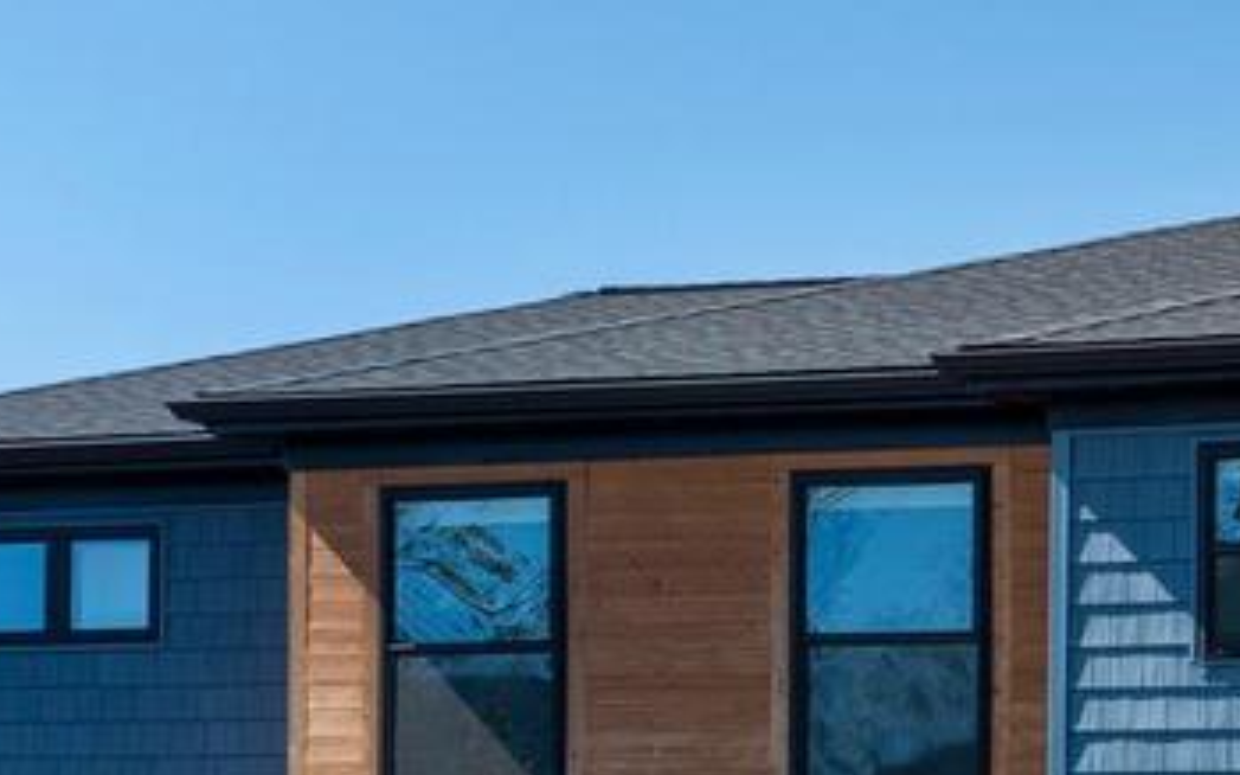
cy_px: 875
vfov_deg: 12.2
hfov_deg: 19.3
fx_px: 3548
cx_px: 1194
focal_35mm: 105
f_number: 7.1
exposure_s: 1/240
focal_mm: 12.29
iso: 100
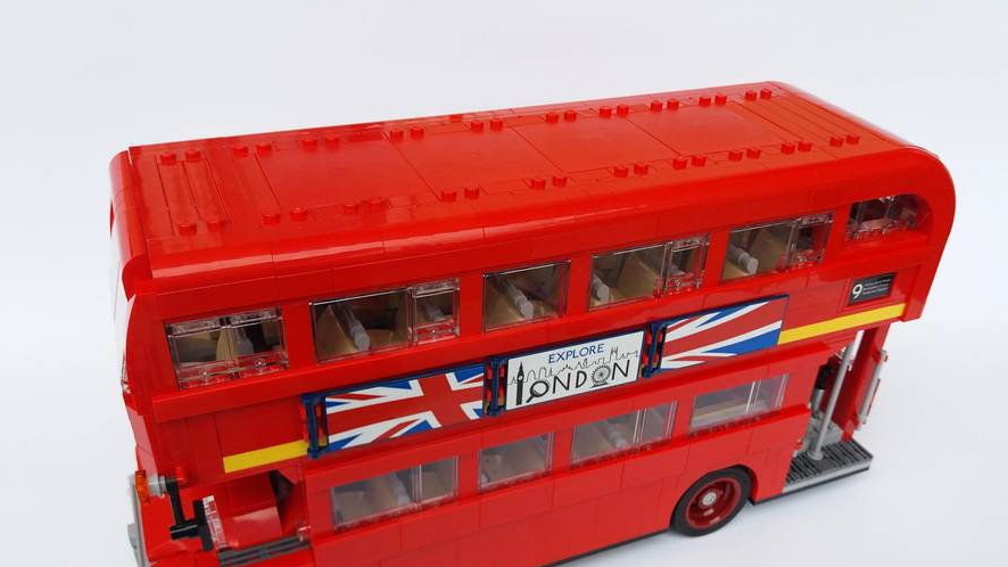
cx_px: 510
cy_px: 380
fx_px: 828
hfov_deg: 62.6
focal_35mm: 31
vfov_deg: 37.3
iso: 64
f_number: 1.9
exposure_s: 1/100
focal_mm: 3.7
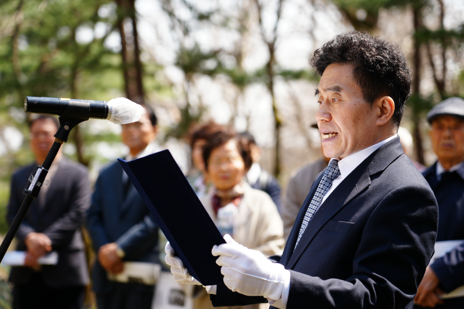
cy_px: 154
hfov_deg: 19.5
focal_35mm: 105
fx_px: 1353
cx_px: 232
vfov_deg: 13.0
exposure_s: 1/160
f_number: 4
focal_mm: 105
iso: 100
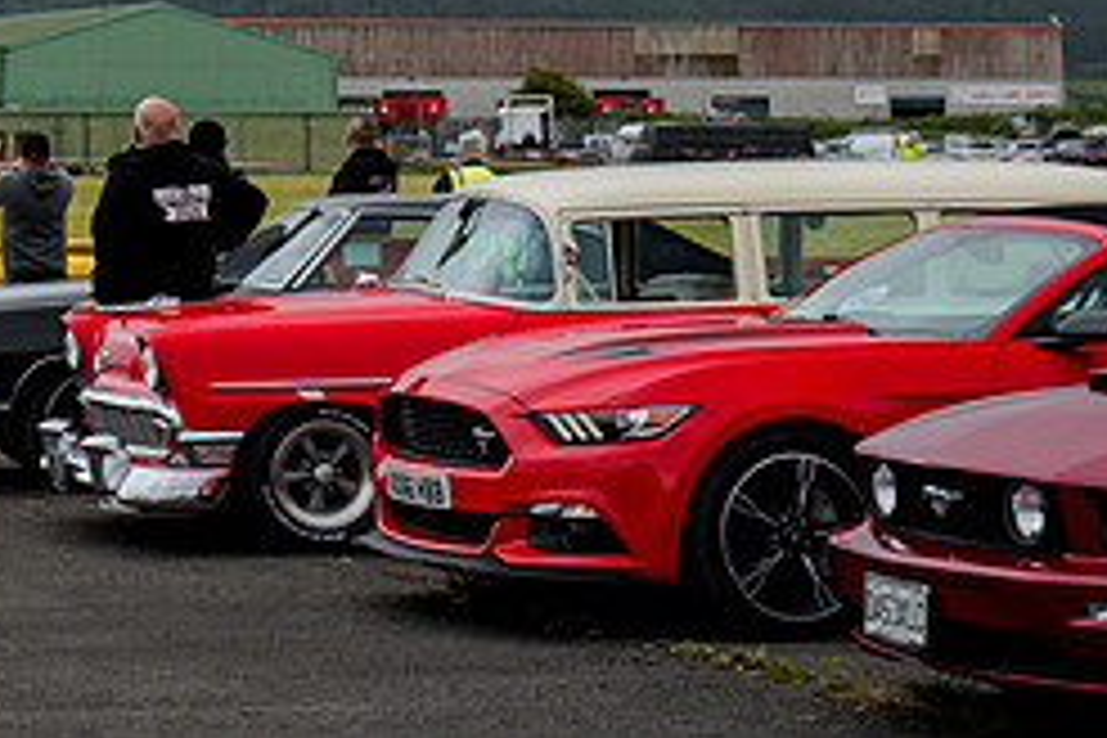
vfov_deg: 10.1
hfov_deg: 14.8
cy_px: -436
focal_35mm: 130
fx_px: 3997
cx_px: -460
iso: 200
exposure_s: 1/320
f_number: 3.5
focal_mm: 20
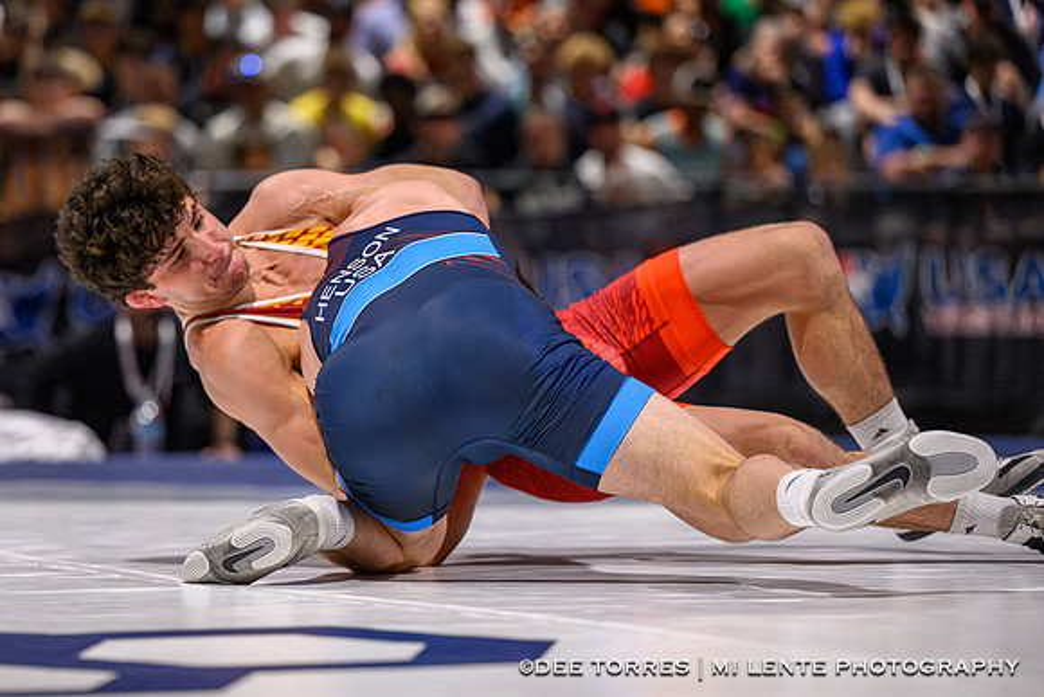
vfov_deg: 8.0
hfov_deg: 12.0
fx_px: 4976
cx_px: 426
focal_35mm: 172
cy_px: 347
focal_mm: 140
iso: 6400
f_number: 2.8
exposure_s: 1/800
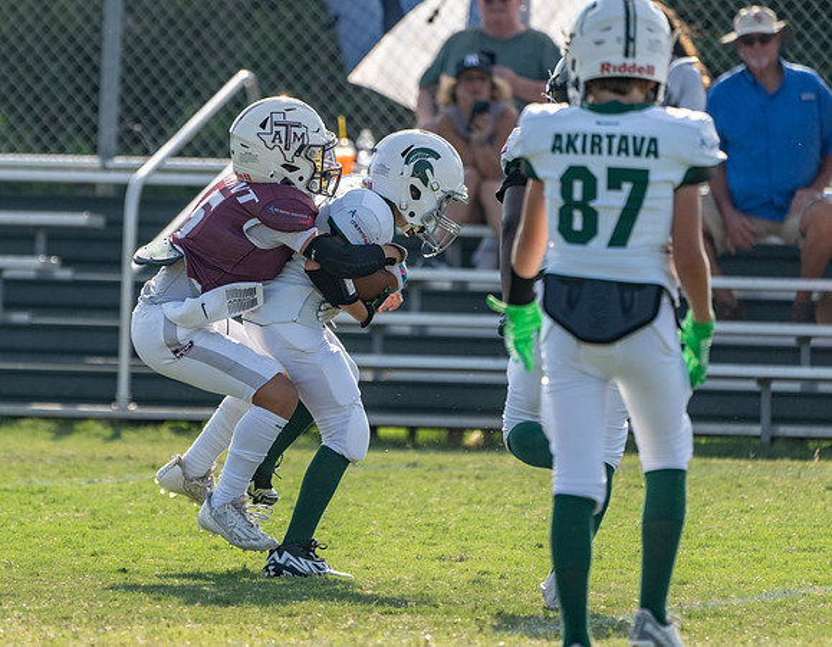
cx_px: 296
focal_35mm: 590
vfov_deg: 2.6
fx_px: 14359
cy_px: 280
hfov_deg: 3.3
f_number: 5.6
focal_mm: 400
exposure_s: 1/1000
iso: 250
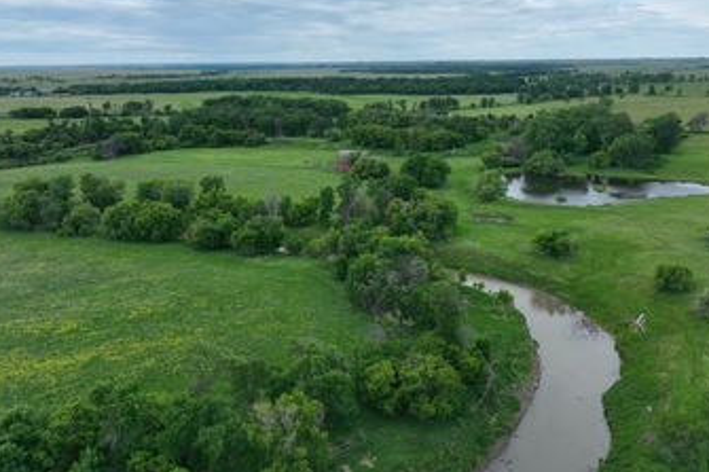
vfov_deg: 40.8
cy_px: 174
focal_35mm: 32
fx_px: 630
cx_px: 364
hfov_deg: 58.7
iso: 200
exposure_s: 1/1250
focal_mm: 12.29
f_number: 2.8
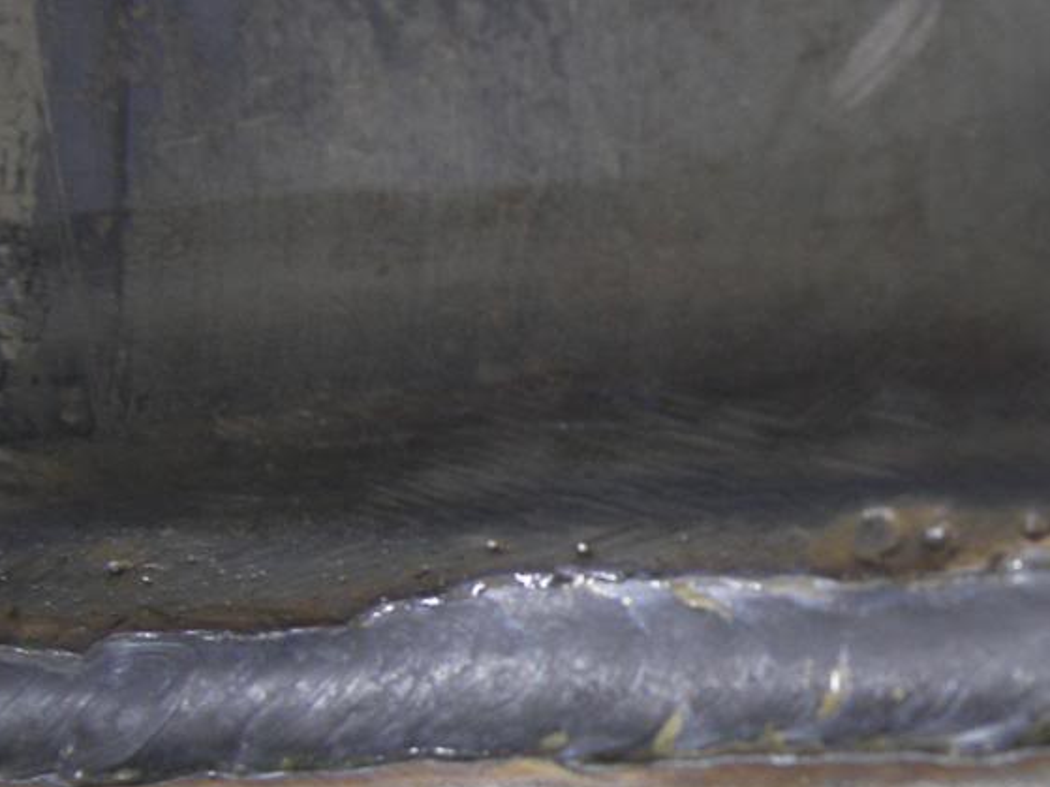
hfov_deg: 28.6
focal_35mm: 66
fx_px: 2002
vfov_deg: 22.1
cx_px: 885
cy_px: 539
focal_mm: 6
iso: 100
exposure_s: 1/6
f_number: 2.8
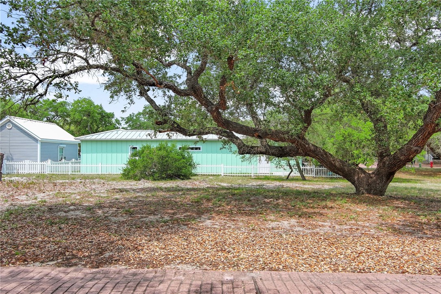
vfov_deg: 44.9
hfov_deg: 63.7
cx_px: 220
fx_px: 355
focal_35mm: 29
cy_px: 147
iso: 100
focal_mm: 10.57
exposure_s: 1/40
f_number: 2.8
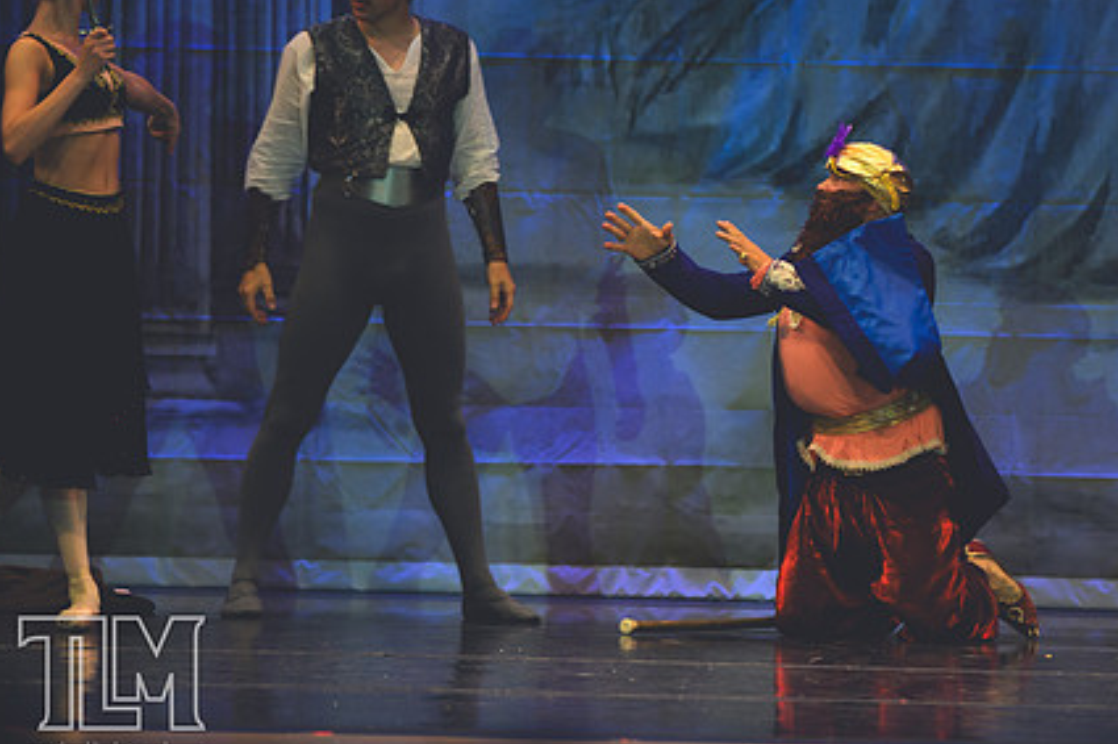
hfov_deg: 5.0
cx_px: 684
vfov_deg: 3.4
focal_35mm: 409
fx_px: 12696
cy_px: 371
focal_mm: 200
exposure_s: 1/500
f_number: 2.8
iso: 1000
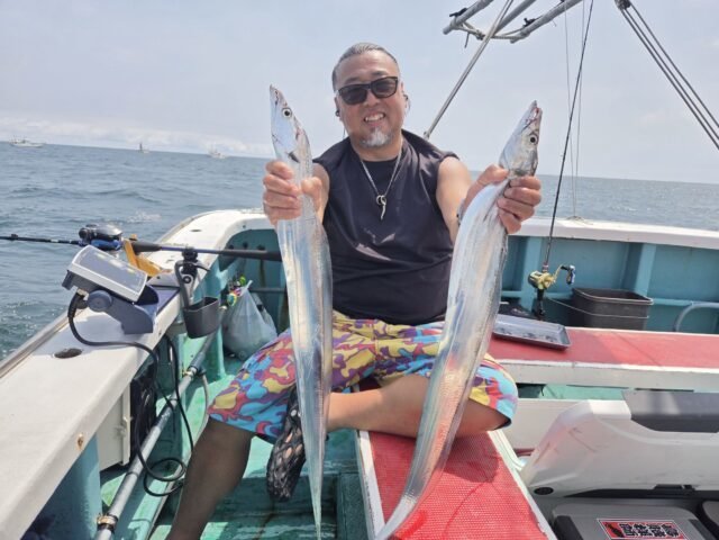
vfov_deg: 58.9
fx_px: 478
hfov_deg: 73.9
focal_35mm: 23
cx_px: 360
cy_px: 270
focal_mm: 5.4
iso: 80
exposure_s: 1/6409
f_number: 1.8
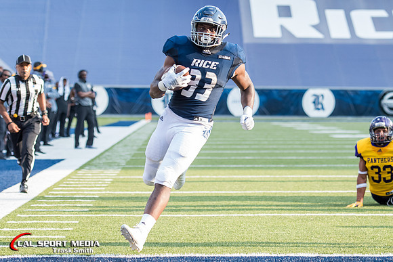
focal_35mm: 176
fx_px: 1918
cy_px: 120
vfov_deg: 7.8
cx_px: 239
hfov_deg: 11.7
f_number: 4
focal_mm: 95
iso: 1000
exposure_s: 1/1250
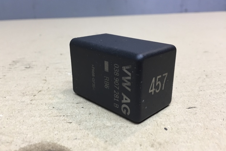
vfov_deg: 42.3
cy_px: 77
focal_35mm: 31
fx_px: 195
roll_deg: +0.3
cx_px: 110
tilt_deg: -21.2
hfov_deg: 60.3
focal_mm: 4.15
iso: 64
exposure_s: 1/30
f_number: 2.2
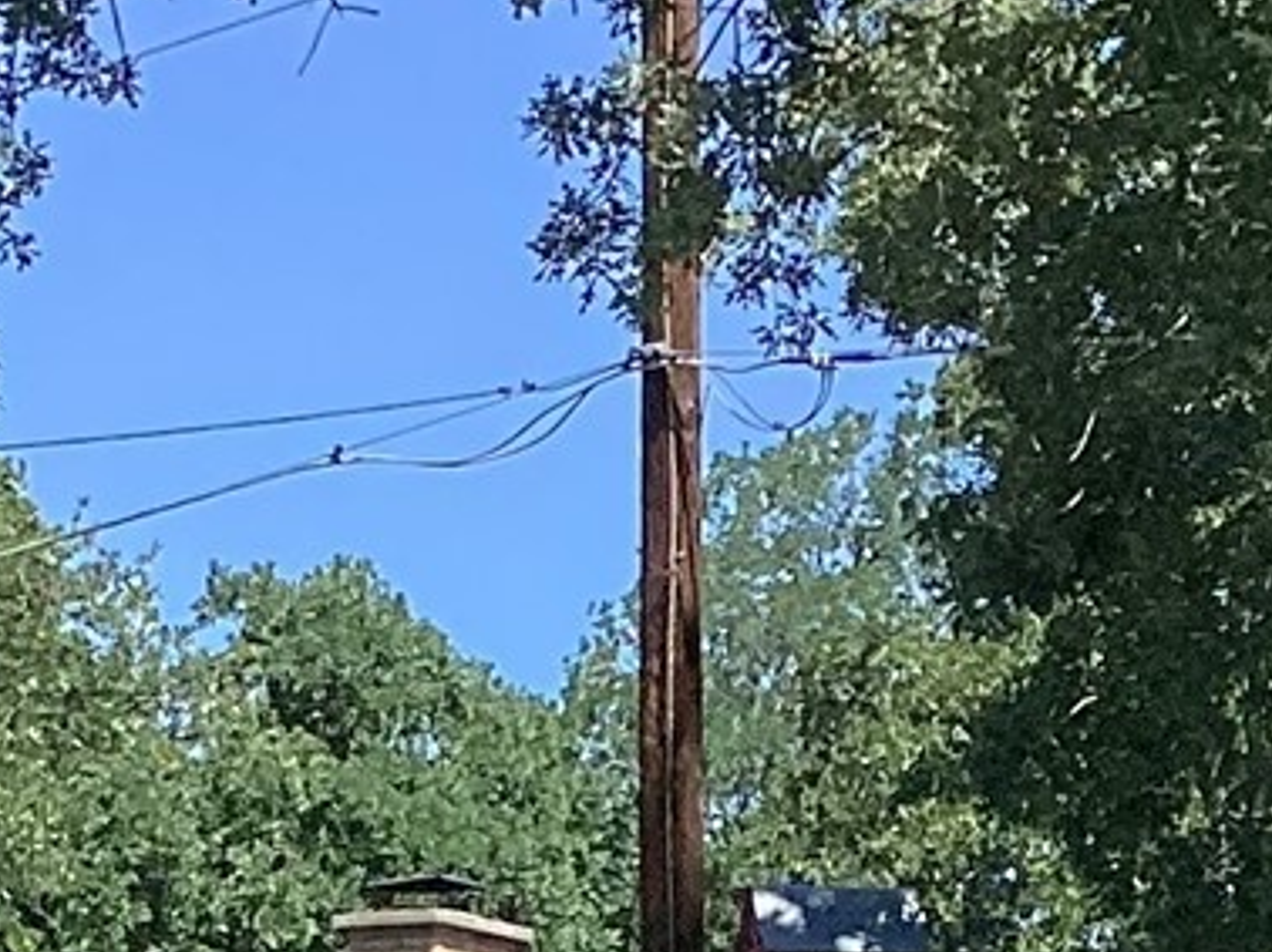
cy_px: 2449
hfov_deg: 11.8
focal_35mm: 168
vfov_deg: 8.0
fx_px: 6169
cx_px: 814
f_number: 2.4
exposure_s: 1/1894
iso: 25
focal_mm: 3.3
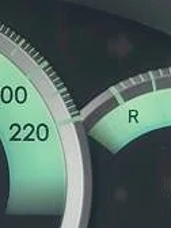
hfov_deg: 8.7
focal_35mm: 167
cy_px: 110
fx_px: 1100
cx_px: -94
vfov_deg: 11.8
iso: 132
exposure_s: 1/50
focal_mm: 5.25
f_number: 1.75
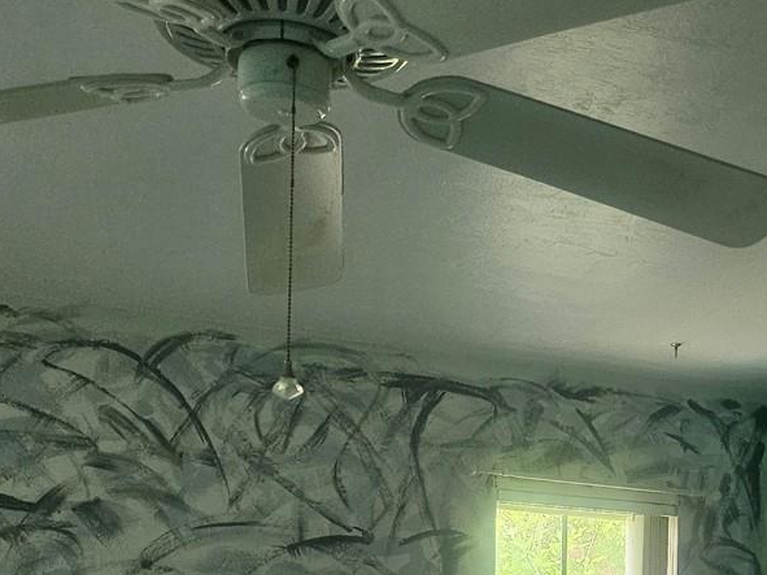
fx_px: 1440
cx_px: 513
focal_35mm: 65
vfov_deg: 21.3
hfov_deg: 29.6
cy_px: 652
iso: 320
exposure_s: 1/120
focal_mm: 5
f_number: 1.8
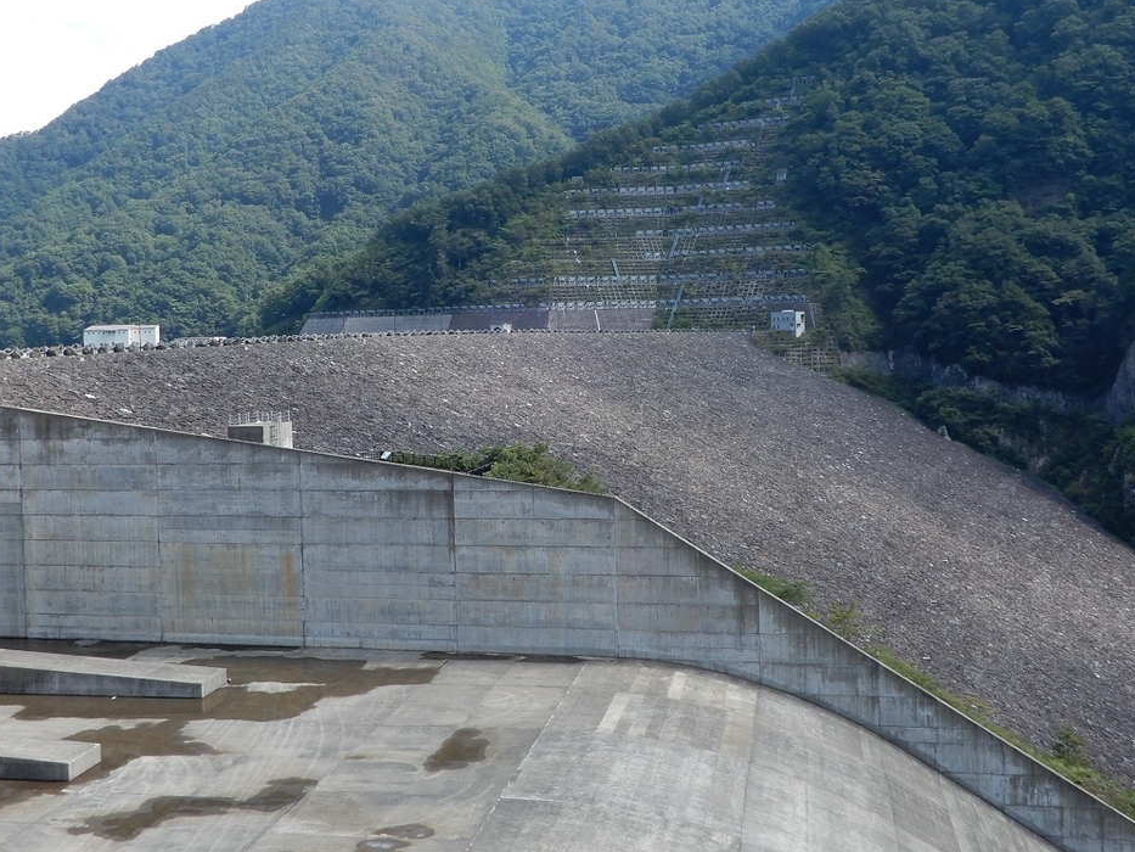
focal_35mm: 45
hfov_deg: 42.1
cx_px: 544
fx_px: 1476
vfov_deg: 32.1
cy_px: 359
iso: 80
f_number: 6.3
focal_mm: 6.2
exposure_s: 1/200
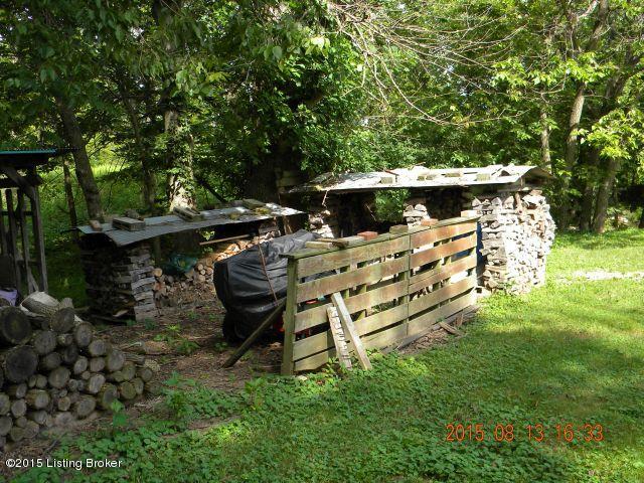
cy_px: 242
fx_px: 670
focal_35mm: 36
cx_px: 322
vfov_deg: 39.7
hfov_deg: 51.4
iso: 80
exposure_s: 1/155
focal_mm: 6.4
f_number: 3.7
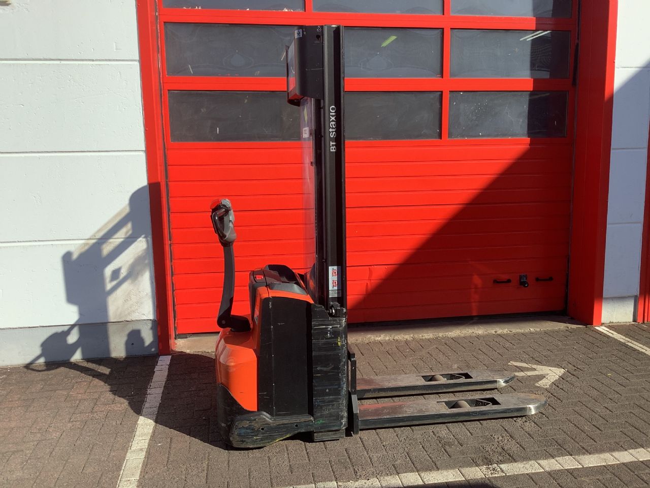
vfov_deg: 45.4
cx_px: 325
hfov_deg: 58.4
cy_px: 244
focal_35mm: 31
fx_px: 582
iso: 25
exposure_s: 1/981
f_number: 2.4
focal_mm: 3.3
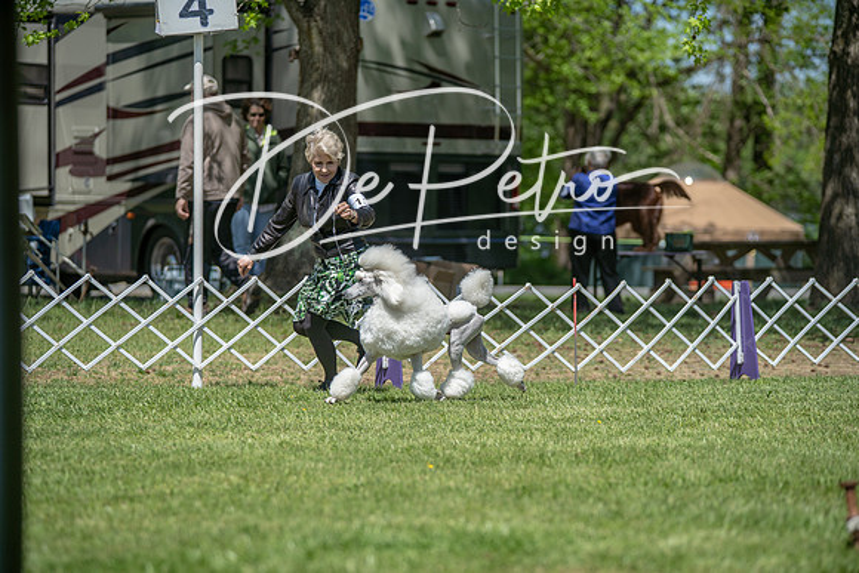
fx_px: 3580
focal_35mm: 150
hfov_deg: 13.7
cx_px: 430
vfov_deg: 9.2
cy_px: 286
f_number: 3.5
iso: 100
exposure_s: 1/1000
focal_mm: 150
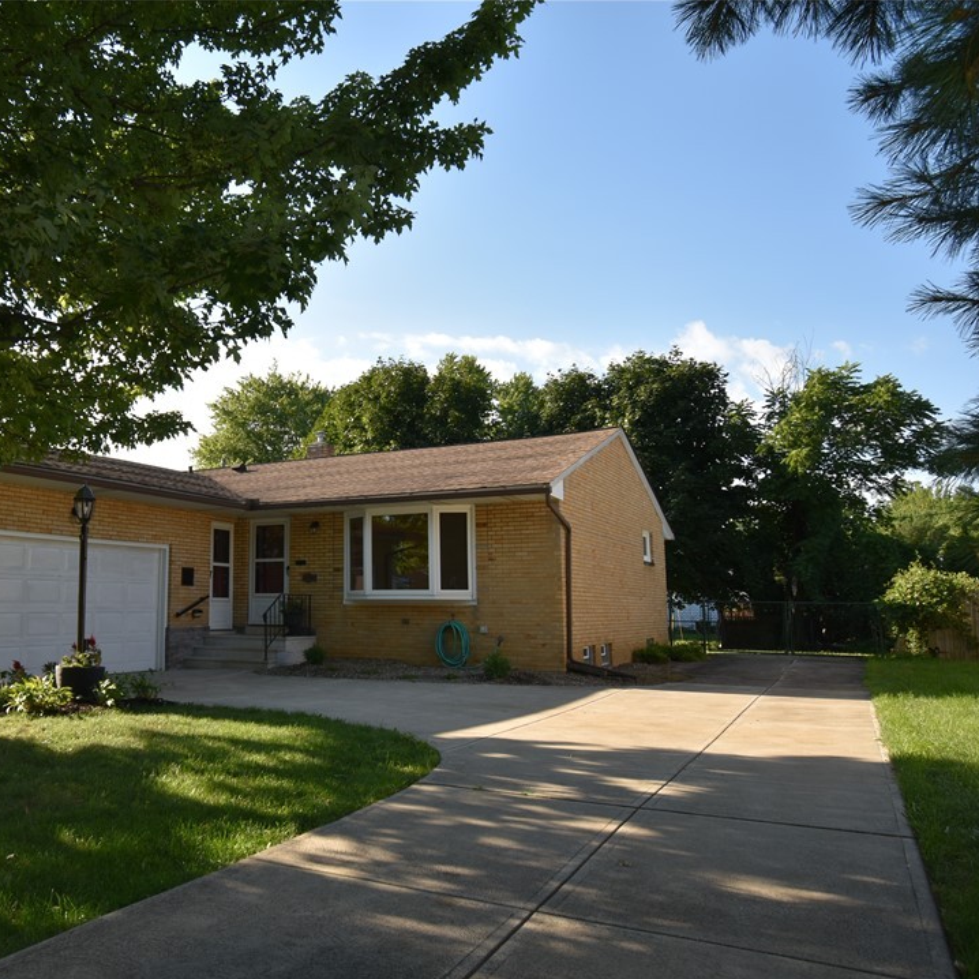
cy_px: 492
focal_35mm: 27
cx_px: 269
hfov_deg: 56.7
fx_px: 864
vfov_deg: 59.1
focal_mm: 14
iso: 100
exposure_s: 1/200
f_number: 7.1
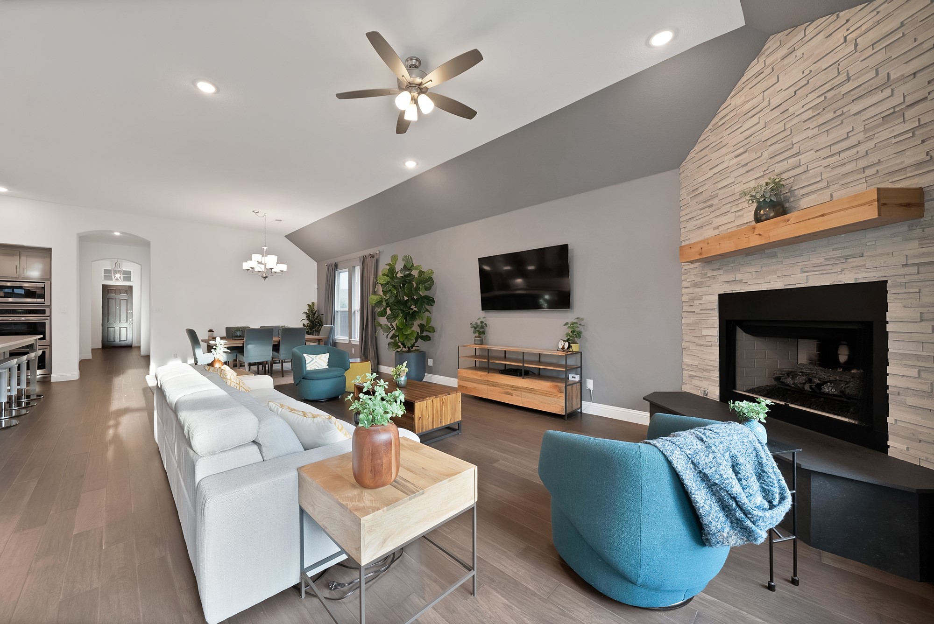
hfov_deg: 112.6
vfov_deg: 90.1
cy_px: 312
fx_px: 312
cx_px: 467
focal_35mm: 12
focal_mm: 12
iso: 640
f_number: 9
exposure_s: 1/6
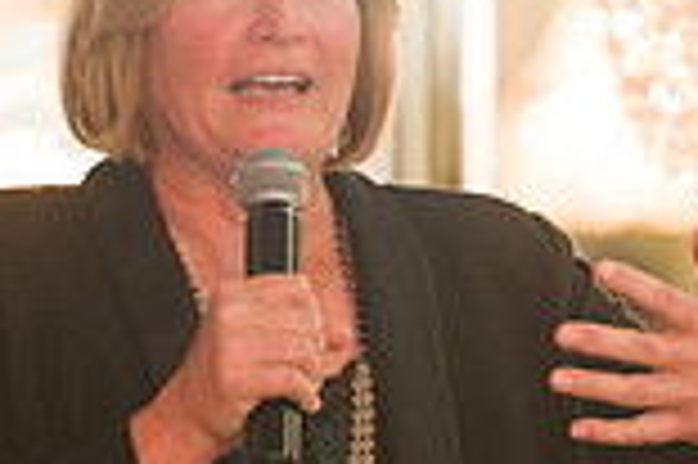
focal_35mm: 746
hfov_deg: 2.8
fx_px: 14449
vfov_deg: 1.8
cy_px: 225
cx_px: 257
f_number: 3.2
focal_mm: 200
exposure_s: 1/125
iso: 1600
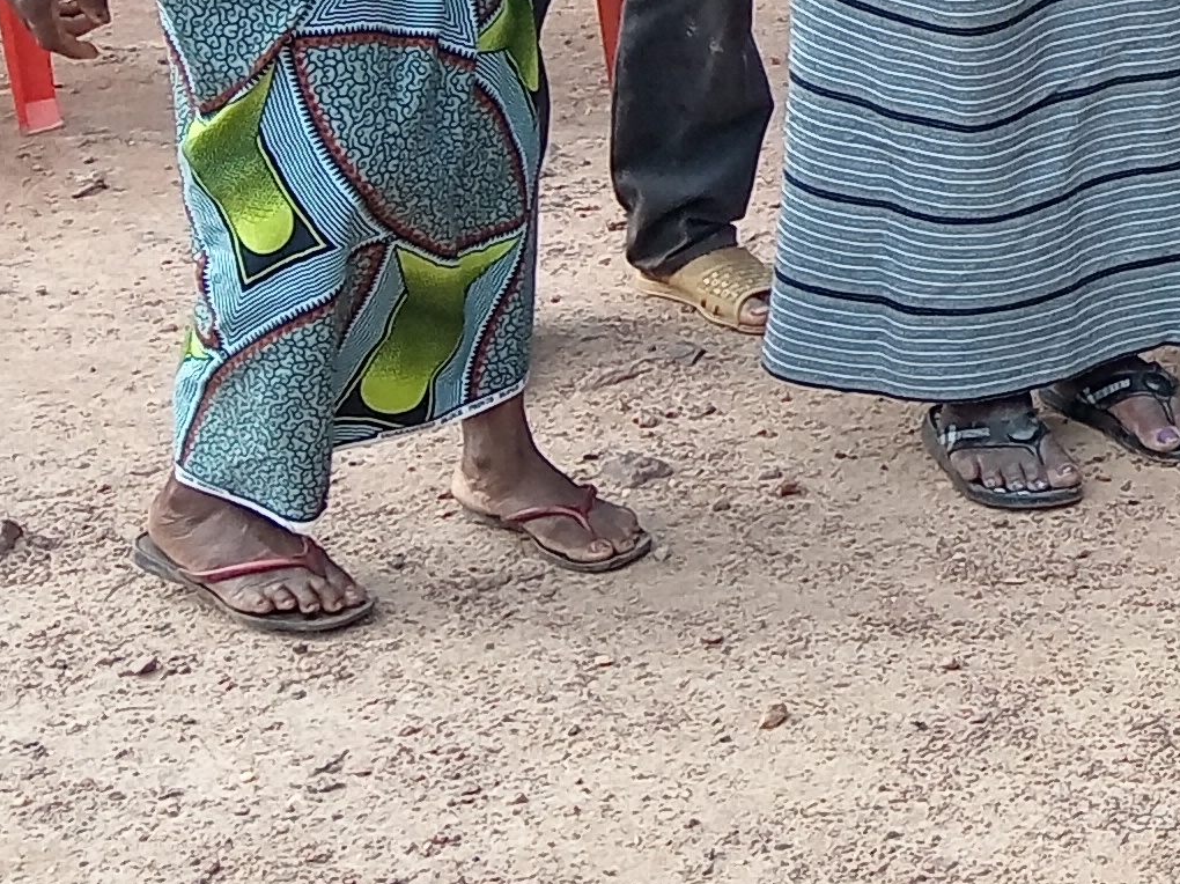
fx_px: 3407
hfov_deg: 16.3
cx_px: 2175
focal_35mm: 100
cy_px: -259
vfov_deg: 14.2
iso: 104
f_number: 1.8
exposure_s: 1/284
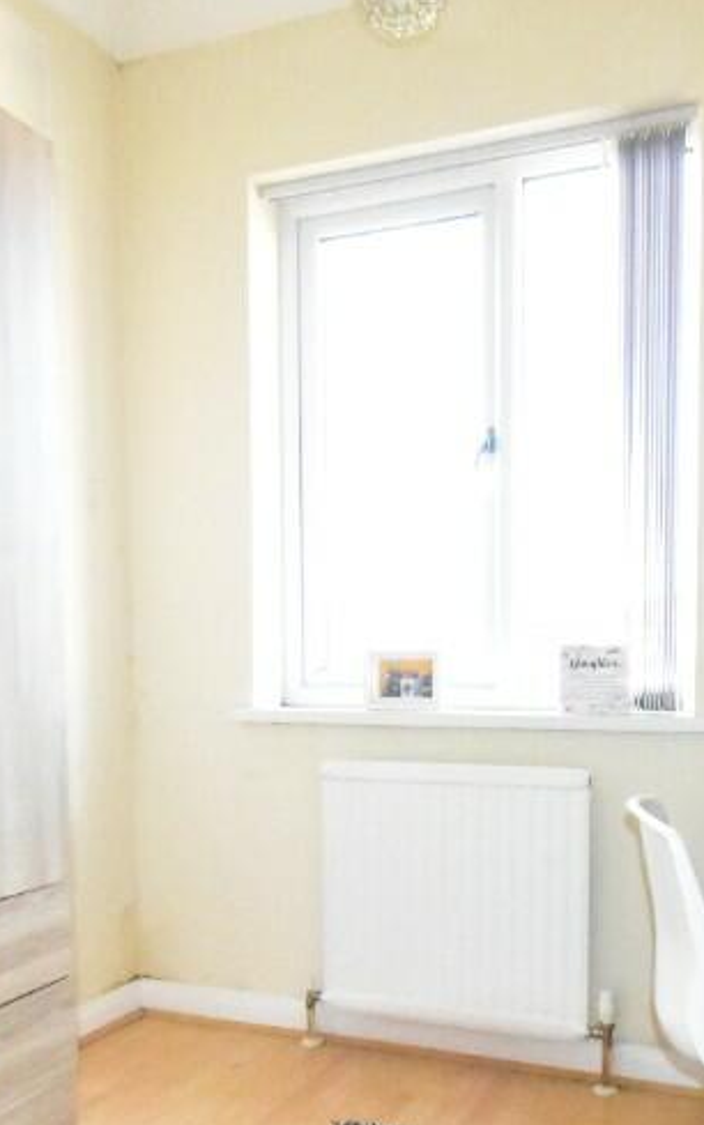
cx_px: 419
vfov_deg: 58.4
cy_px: 742
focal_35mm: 32
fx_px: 981
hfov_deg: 39.3
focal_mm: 10
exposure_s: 1/200
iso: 25600
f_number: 11
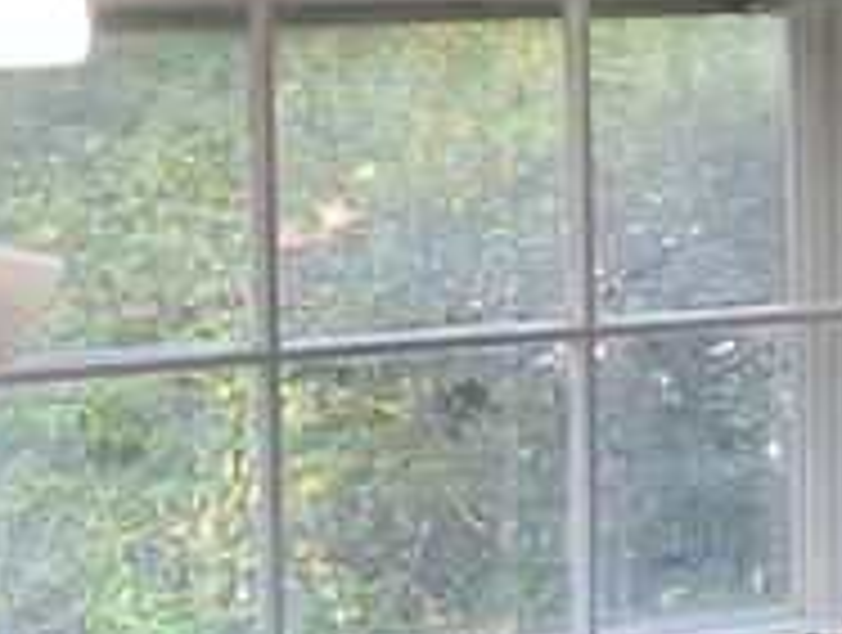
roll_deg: +0.1
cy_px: 90
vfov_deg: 10.4
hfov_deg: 12.3
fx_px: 3461
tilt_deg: -2.9
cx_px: 1670
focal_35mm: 142
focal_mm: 4.25
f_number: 1.8
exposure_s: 1/120
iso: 40
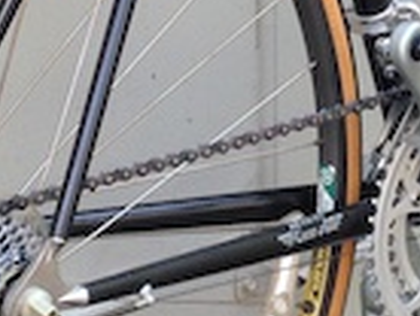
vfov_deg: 7.8
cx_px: 317
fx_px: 2321
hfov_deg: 10.3
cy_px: -9
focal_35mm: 191
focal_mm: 4.12
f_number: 2.4
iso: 50
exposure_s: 1/143
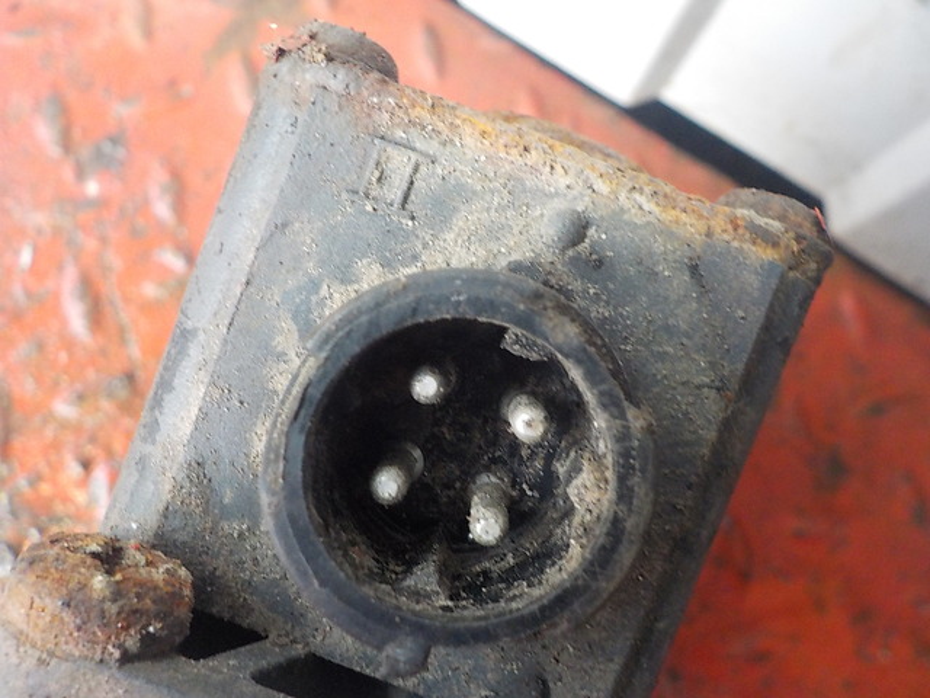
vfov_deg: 46.8
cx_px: 465
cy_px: 349
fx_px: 806
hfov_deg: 60.0
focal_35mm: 30
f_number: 3.3
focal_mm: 4.1
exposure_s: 1/15
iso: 400
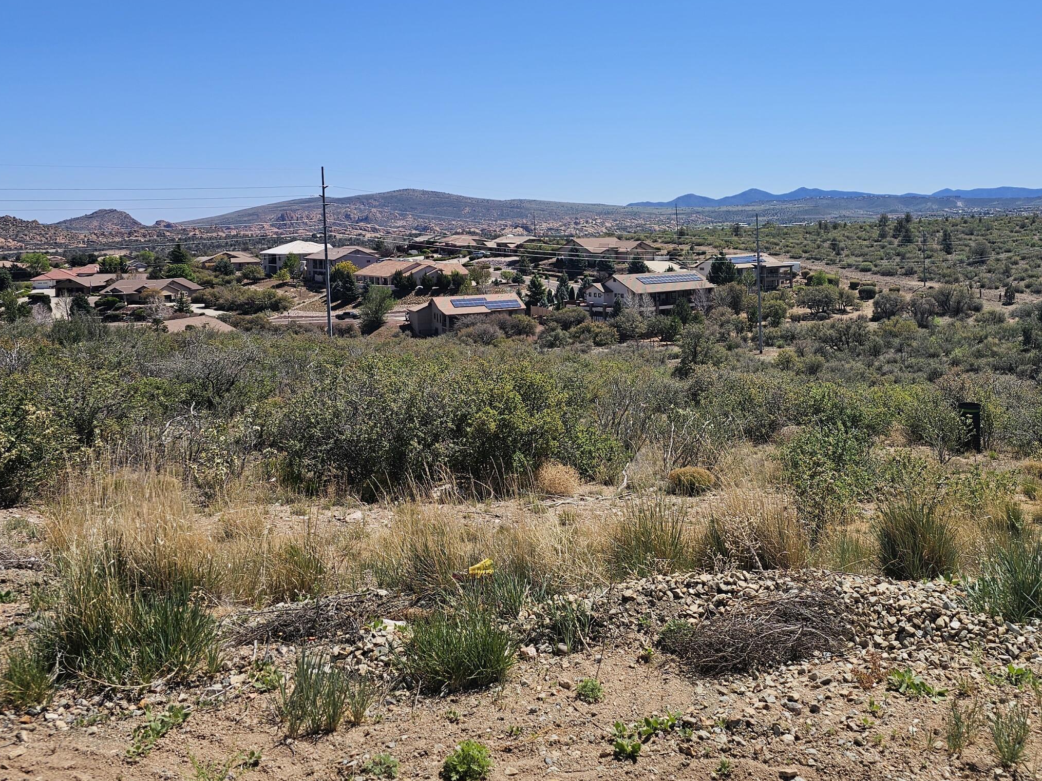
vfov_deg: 41.4
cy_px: 277
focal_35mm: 34
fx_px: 1024
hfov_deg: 52.6
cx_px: 722
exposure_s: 1/1202
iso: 10
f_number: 1.7
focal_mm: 6.3
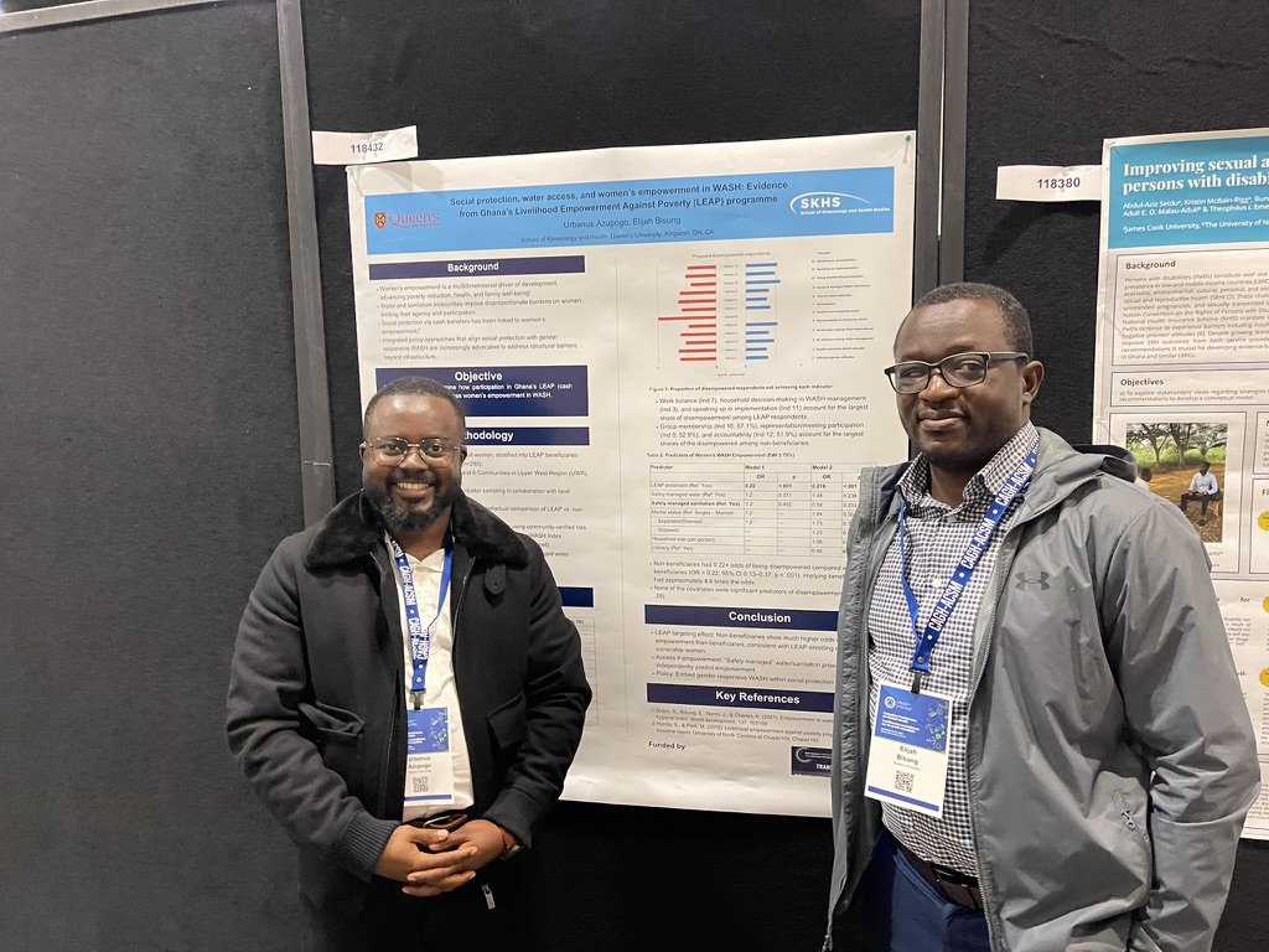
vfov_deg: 54.9
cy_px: 476
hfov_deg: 69.4
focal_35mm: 25
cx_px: 634
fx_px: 916
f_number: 1.6
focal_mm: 5.1
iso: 500
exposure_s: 1/60
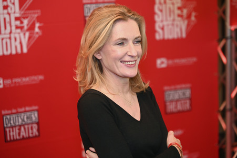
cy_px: 79
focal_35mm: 75
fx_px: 493
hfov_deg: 27.0
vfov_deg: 18.2
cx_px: 118
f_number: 2.8
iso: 1250
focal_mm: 75
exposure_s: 1/125
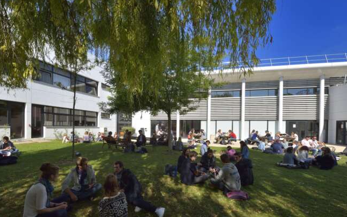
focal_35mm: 17
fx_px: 161
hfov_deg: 94.0
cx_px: 153
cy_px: 132
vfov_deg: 67.2
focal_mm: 14
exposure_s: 1/125
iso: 100
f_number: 11
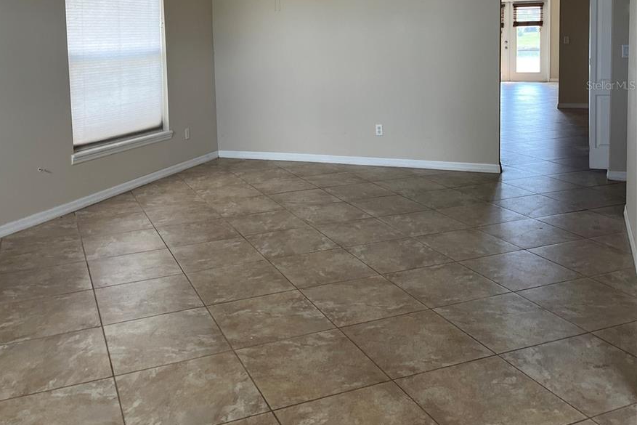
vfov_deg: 34.8
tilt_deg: -4.9
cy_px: 85
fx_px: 655
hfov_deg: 51.9
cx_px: 311
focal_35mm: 37
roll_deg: +1.8
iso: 125
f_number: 1.6
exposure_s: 1/104
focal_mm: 5.1
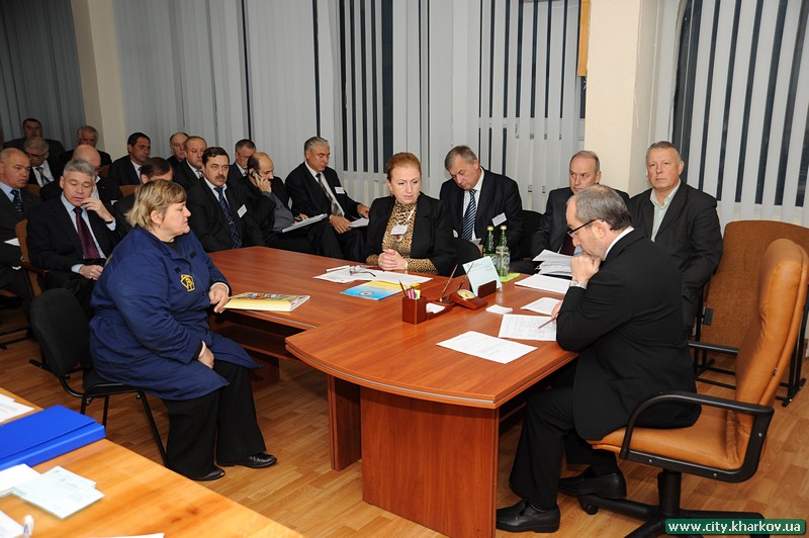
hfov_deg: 55.8
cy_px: 269
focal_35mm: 34
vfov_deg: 38.8
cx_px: 404
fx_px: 763
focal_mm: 34
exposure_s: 1/160
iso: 320
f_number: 4
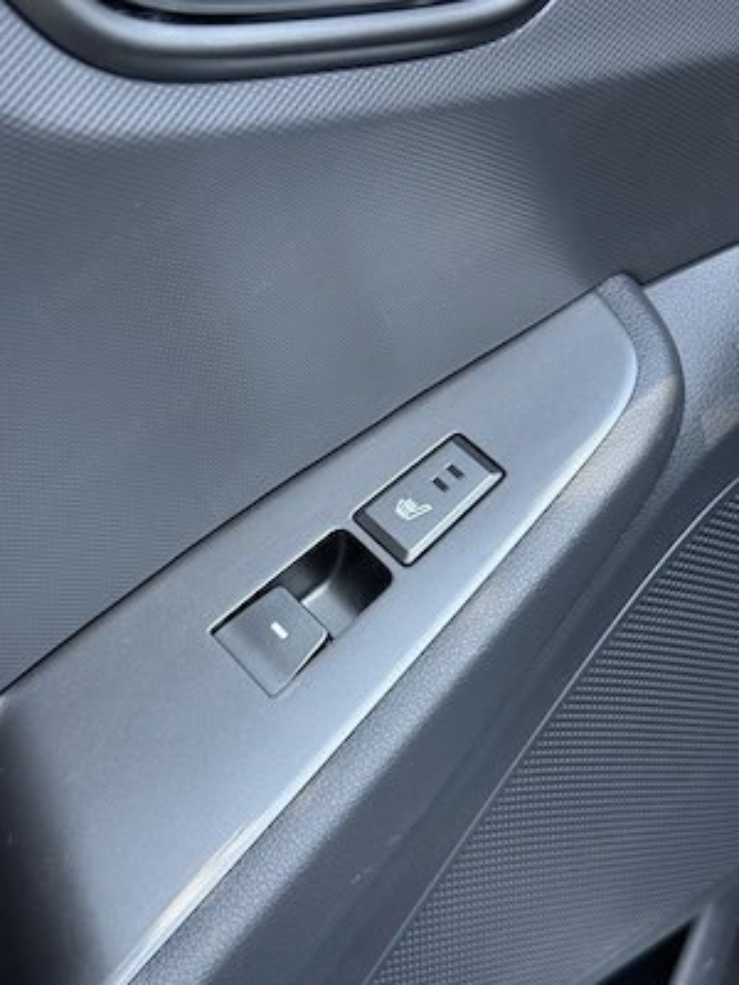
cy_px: 492
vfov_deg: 39.7
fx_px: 1366
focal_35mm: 48
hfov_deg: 30.3
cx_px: 370
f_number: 1.78
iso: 100
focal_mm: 6.76
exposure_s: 1/141
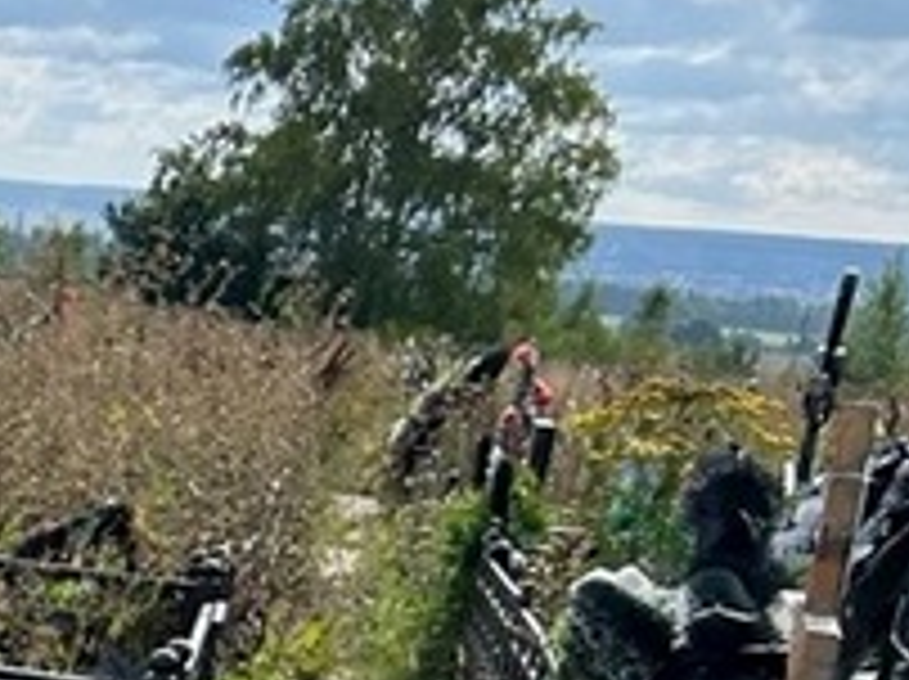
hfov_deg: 12.1
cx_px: -1251
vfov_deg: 10.7
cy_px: 1099
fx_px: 3462
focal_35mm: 132
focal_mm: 5.7
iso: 50
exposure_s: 1/1468
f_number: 1.5
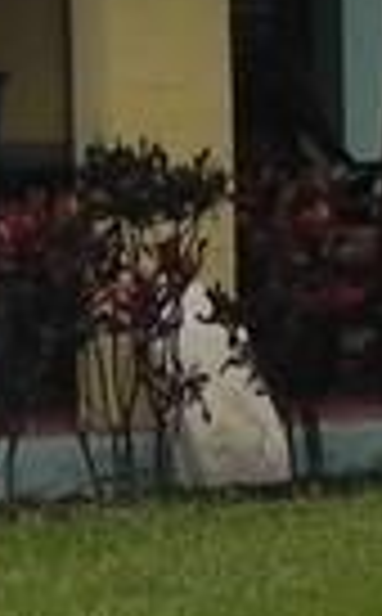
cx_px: -283
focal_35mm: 326
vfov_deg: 6.4
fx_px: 5459
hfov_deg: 4.0
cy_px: -216
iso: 160
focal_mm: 7.3
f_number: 5.6
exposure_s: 1/217
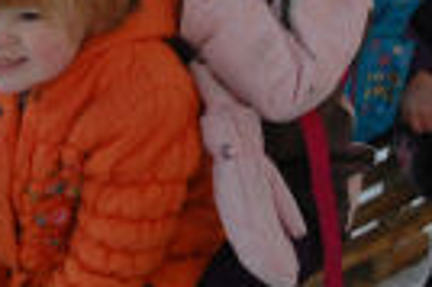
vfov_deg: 6.3
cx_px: 226
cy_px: -66
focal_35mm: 215
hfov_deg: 9.6
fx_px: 2577
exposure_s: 1/320
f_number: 9
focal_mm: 32
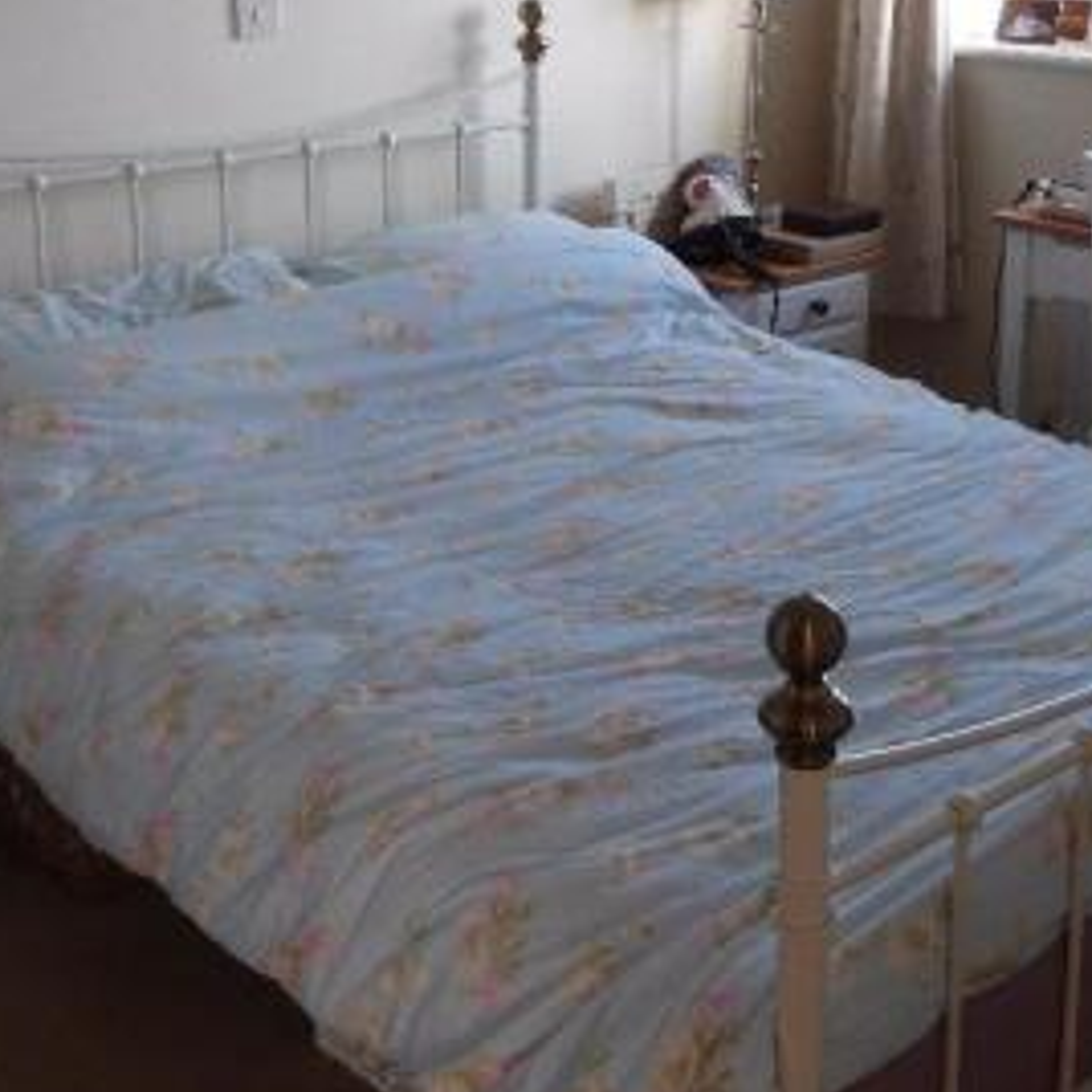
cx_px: 642
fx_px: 1713
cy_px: 267
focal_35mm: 48
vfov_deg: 34.6
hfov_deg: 35.3
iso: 160
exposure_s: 1/60
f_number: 2.8
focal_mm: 4.5
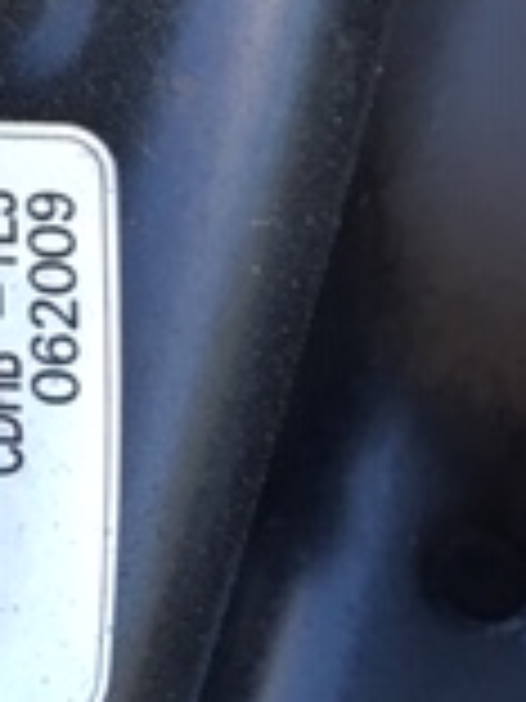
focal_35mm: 119
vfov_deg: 16.3
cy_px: 76
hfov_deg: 10.4
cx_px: -809
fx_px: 2411
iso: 50
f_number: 2.2
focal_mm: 4.15
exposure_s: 1/30
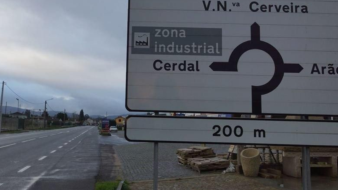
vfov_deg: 35.6
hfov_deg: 58.7
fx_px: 296
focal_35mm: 33
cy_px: 82
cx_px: 125
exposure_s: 1/80
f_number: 4.5
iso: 200
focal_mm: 16
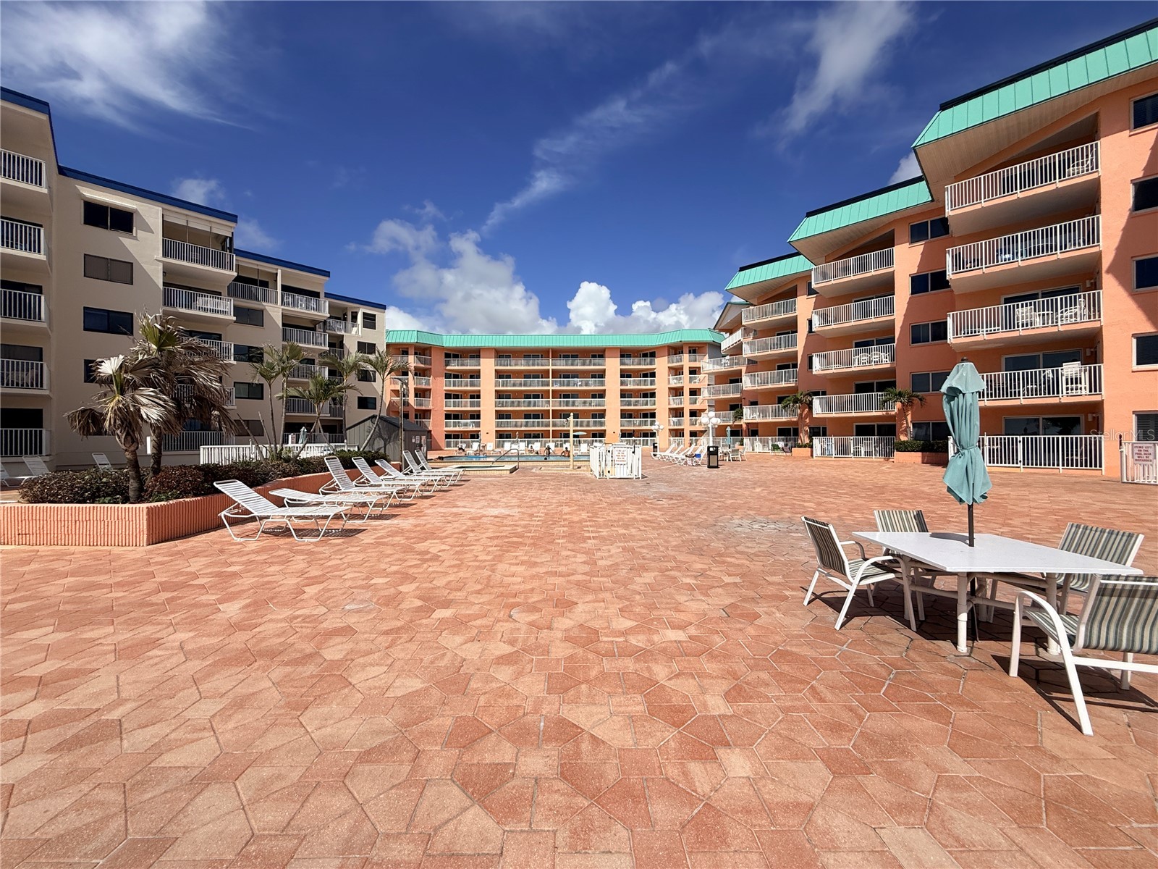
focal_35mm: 14
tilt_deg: +0.6
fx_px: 468
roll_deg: +0.0
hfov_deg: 102.1
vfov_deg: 85.7
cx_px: 579
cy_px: 434
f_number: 2.2
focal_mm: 2.22
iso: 50
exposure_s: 1/5155
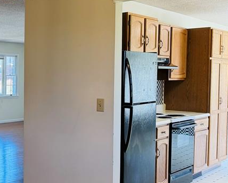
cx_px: -38
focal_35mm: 56
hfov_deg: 29.4
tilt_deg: -1.3
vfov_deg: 27.2
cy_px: 91
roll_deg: +0.3
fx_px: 378
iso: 160
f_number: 1.78
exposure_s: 1/120
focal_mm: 6.76
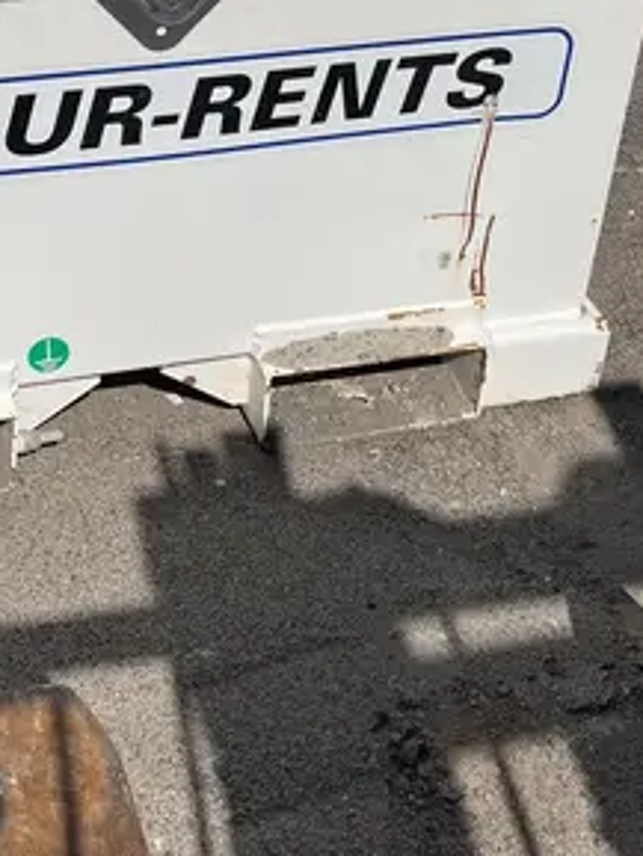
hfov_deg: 21.9
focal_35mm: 66
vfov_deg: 27.9
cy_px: 31
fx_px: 1633
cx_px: 101
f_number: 1.6
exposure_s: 1/11905
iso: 50
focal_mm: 5.1
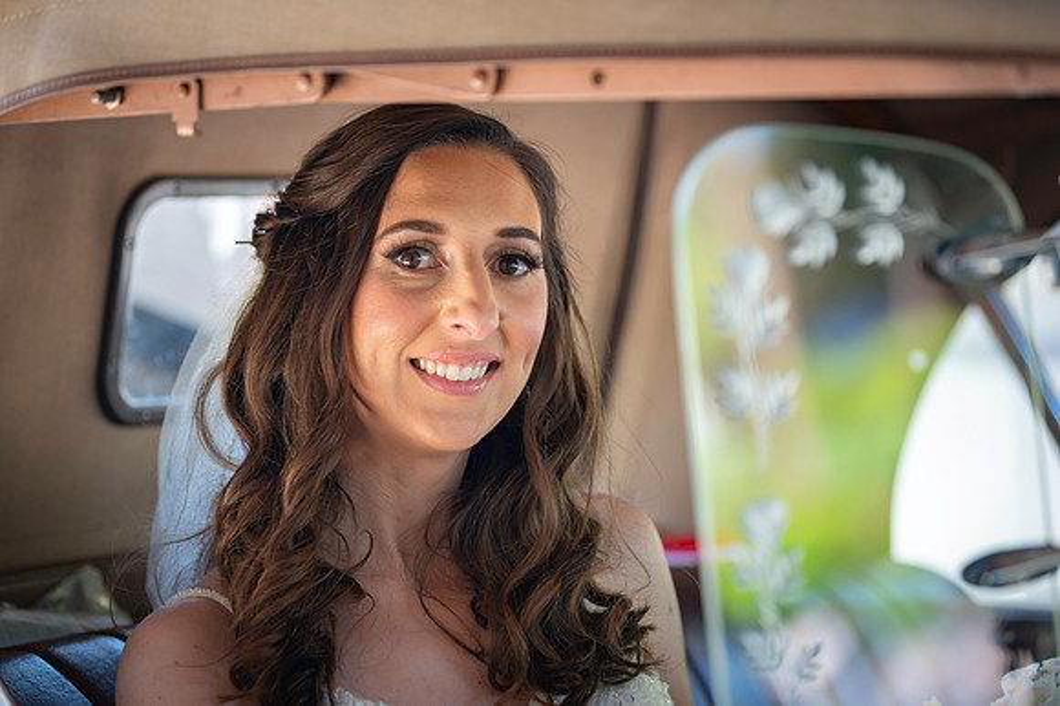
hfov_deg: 13.7
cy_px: 353
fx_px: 4414
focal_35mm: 150
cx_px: 530
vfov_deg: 9.1
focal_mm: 150
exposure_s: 1/320
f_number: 3.5
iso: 1000
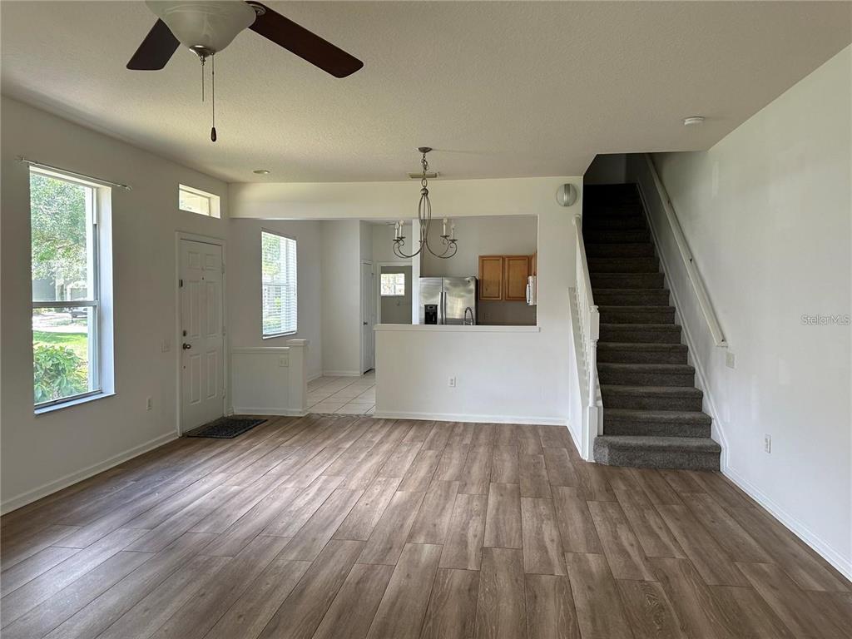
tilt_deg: -2.5
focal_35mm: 24
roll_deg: -0.1
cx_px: 426
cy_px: 320
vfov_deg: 56.8
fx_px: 591
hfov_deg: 71.6
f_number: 1.78
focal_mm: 6.86
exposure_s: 1/121
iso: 125
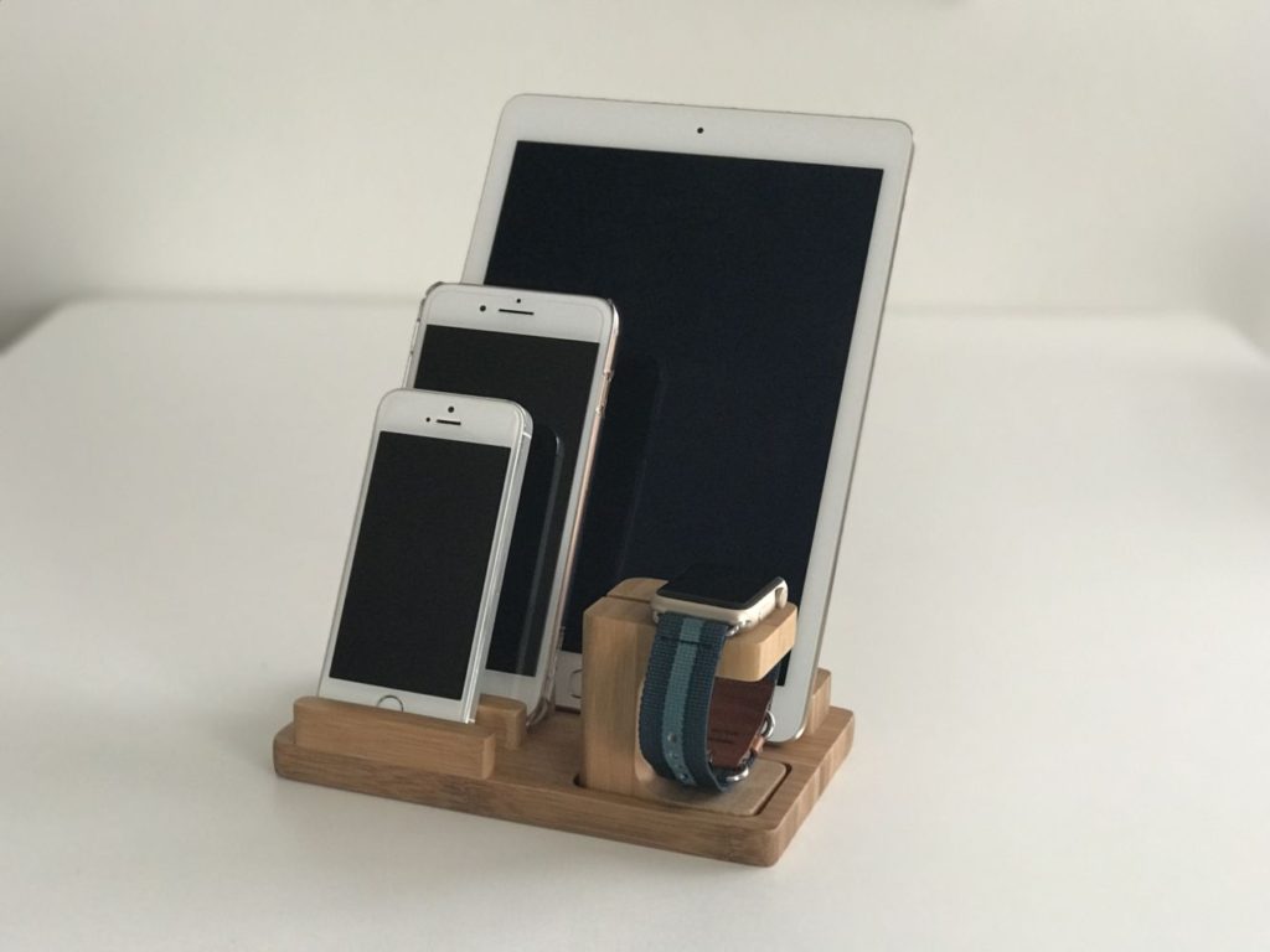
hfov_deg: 33.8
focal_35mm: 57
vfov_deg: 25.7
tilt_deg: -17.4
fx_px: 2091
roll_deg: -0.9
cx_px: 635
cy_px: 476
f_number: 2.8
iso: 250
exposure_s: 1/50
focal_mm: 6.6
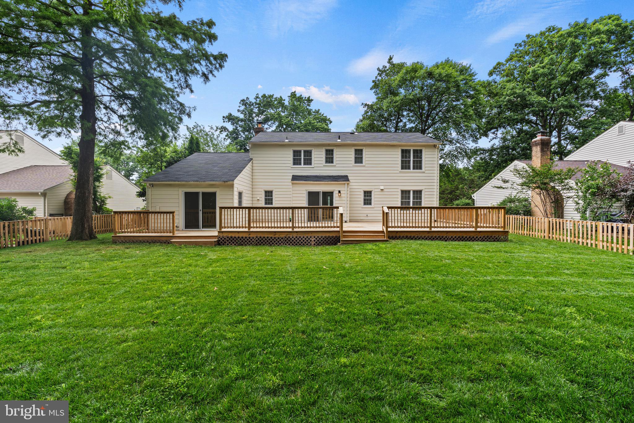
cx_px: 317
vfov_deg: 73.7
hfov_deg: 96.7
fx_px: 282
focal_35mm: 16
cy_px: 212
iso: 100
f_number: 8
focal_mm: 16
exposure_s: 1/20
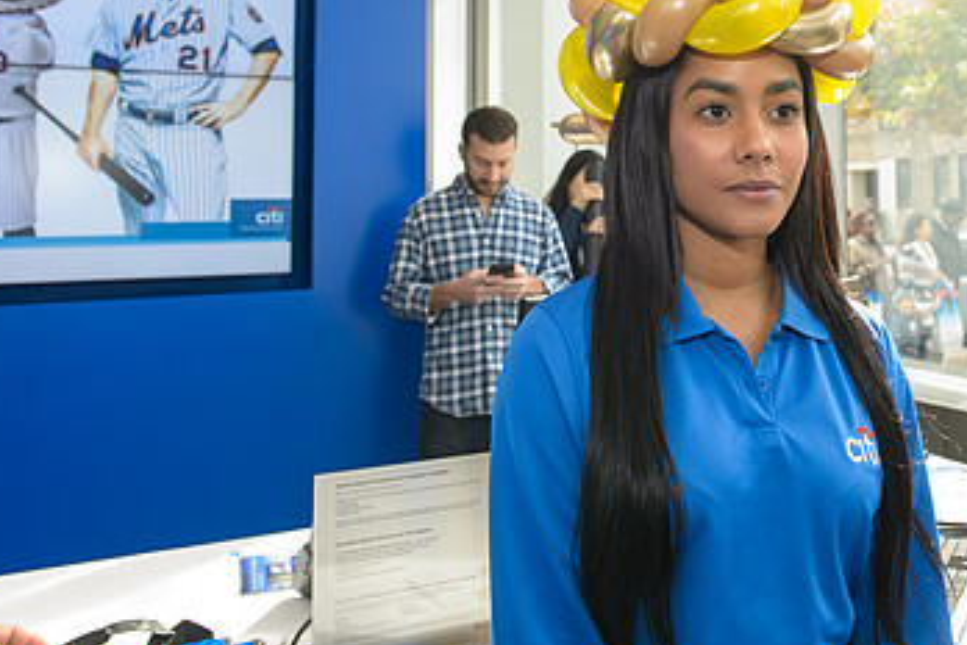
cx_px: 720
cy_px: 133
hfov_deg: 46.8
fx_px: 1074
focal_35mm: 40
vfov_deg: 32.5
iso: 1000
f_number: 5.6
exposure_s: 1/160
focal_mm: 24
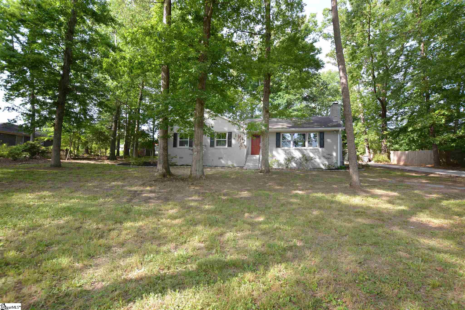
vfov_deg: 77.3
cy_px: 155
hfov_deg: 100.4
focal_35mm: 15
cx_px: 232
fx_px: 194
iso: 200
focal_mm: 10
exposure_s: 1/125
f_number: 5.6
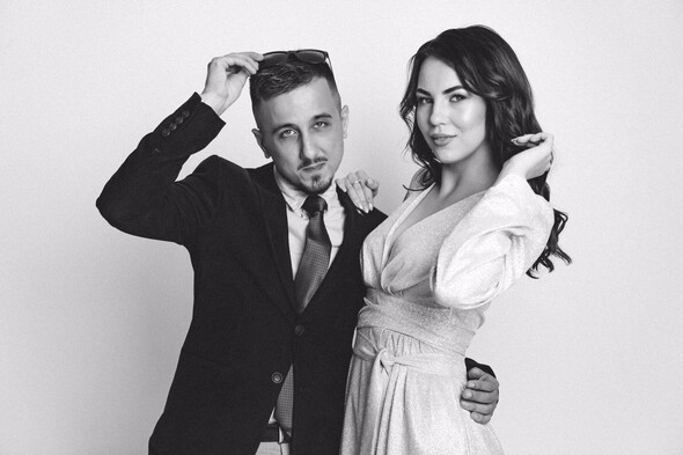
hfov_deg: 38.2
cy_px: 228
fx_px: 986
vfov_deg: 26.0
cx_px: 342
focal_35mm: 52
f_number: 2.8
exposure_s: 1/250
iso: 400
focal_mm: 52
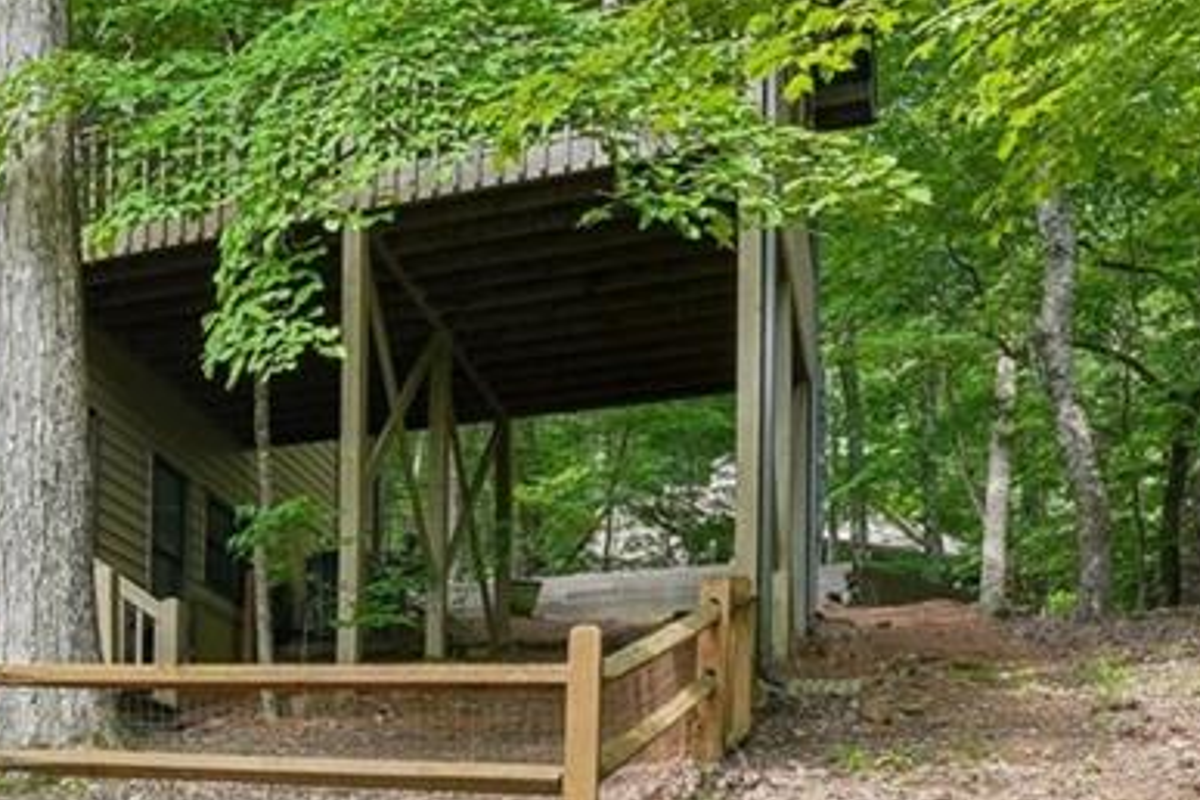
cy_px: 197
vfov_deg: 33.6
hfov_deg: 41.9
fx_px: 1295
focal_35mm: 39
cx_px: -43
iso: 320
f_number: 8
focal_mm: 14.7
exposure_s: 1/100
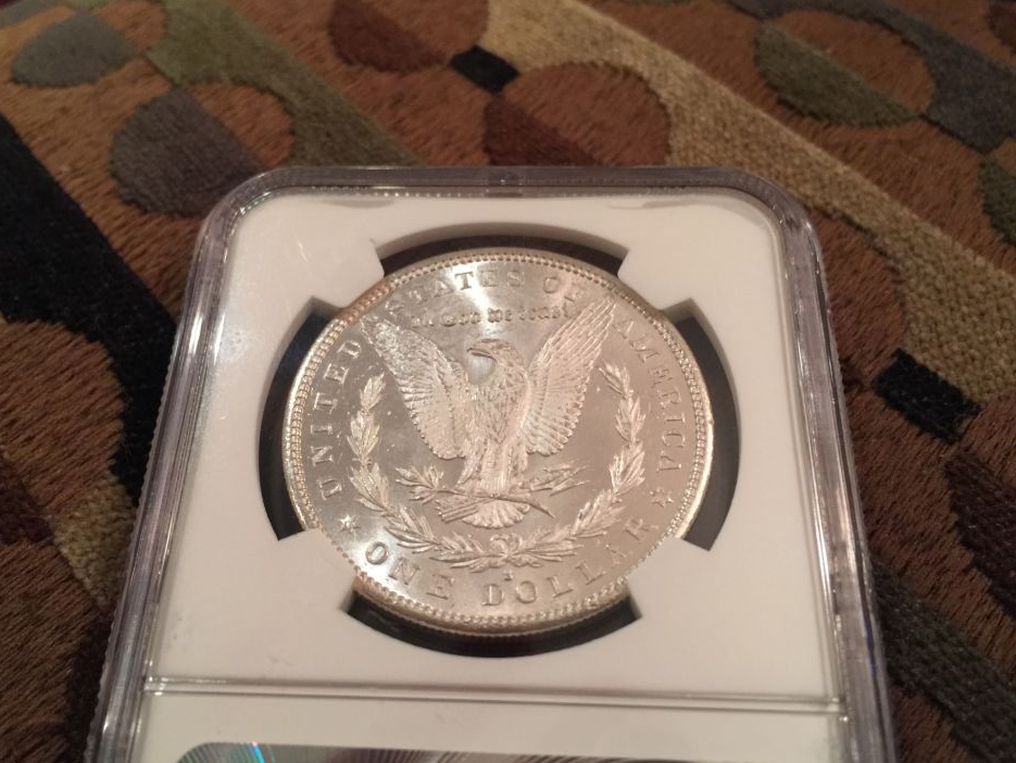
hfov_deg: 58.3
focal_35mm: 31
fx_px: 910
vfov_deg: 45.5
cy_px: 392
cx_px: 477
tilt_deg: -51.2
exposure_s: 1/15
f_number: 2.2
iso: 125
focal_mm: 4.15
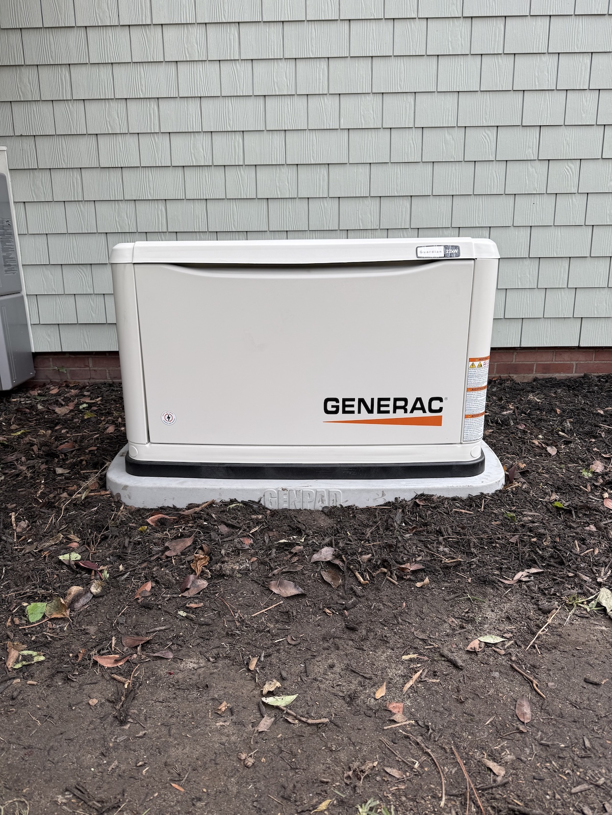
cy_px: 408
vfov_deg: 71.6
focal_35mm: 24
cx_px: 306
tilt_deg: -14.8
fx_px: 566
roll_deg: +1.0
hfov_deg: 56.8
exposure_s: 1/191
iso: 64
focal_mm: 6.76
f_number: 1.78
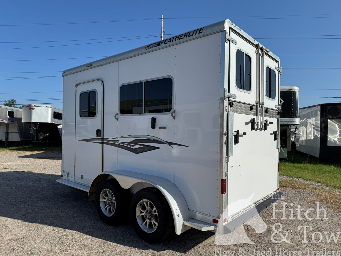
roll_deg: -0.9
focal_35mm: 24
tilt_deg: +1.8
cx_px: 170
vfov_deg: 56.8
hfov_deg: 71.6
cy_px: 128
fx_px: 236
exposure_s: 1/5814
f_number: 1.78
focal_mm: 6.76
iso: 80
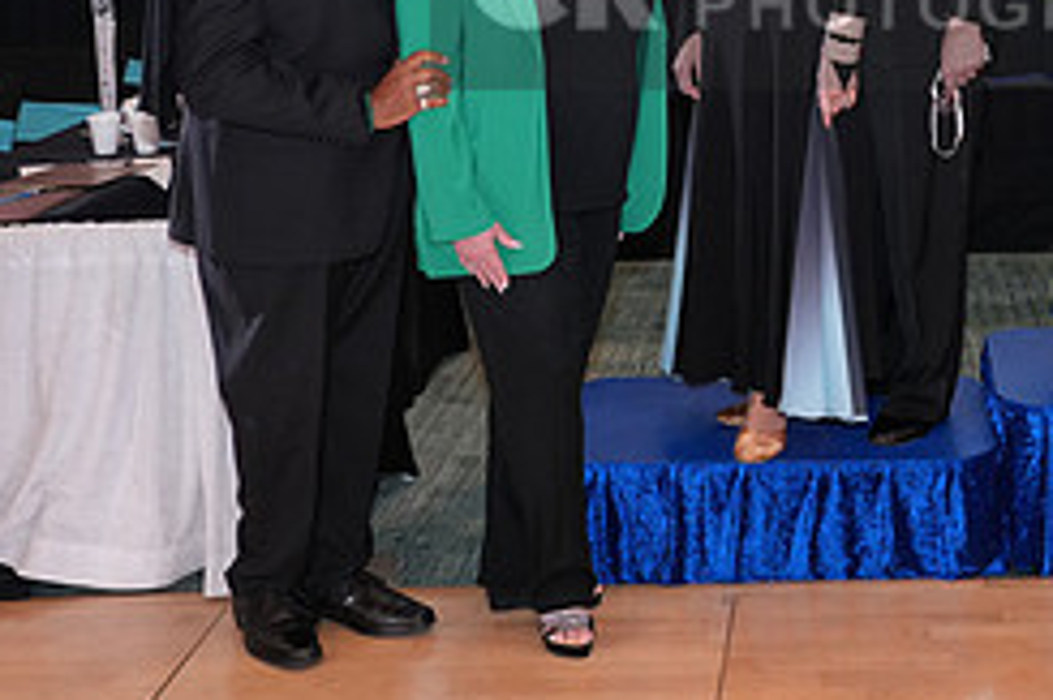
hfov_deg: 30.4
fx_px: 1871
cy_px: -24
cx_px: 898
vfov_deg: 20.4
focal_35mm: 64
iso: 2000
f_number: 4.5
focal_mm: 27
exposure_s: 1/200
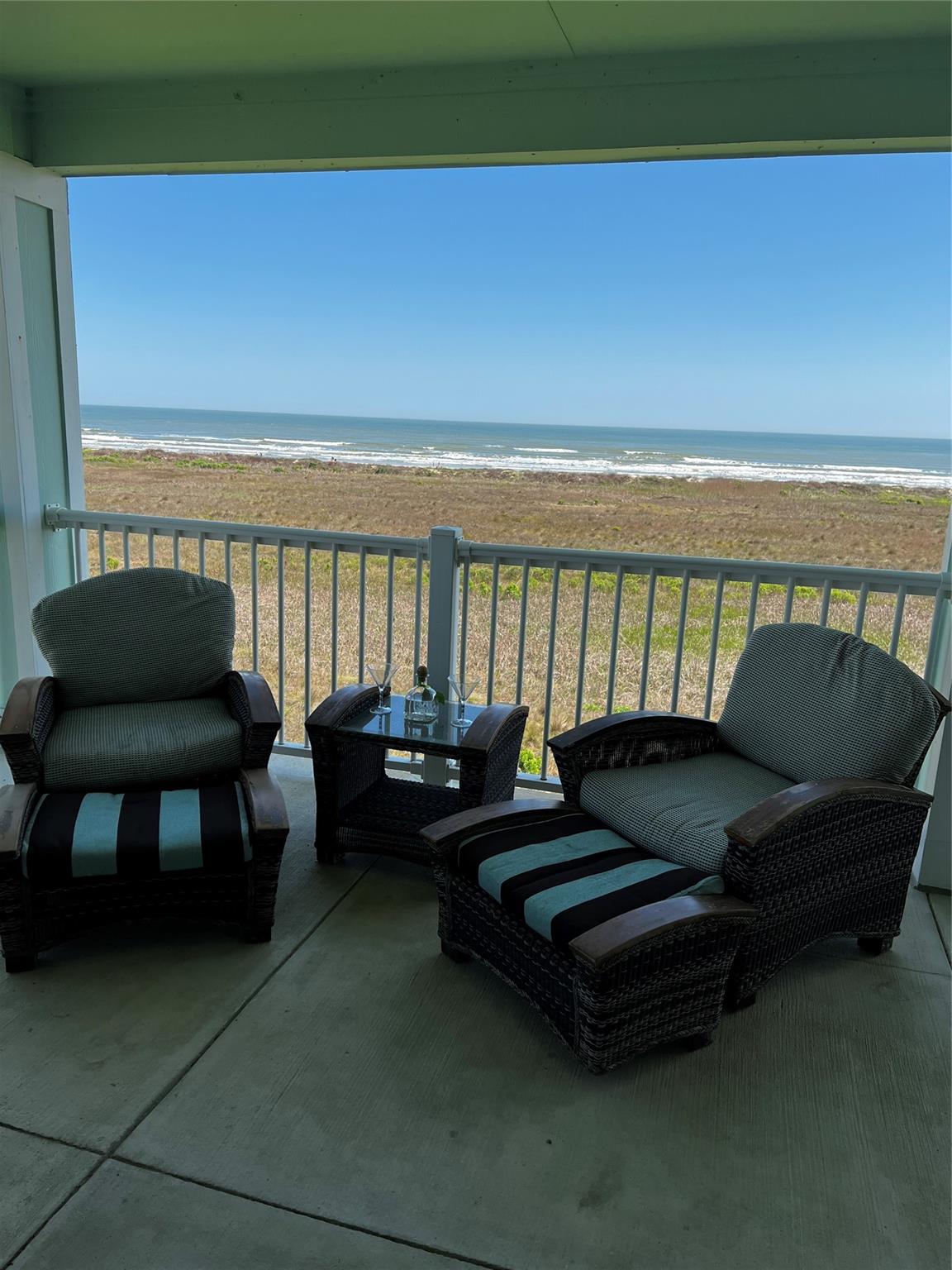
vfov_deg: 67.3
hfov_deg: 53.1
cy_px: 635
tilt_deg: -12.6
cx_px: 476
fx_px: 953
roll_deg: -1.8
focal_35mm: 26
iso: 50
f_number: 1.5
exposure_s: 1/3077
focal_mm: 5.7
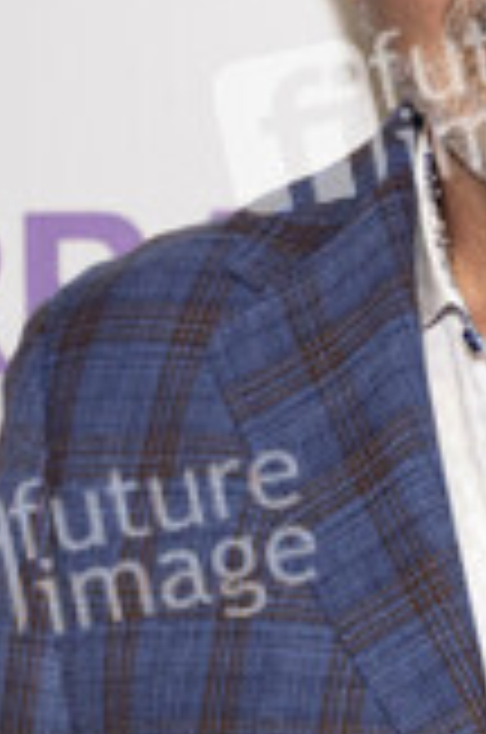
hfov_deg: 5.0
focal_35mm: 270
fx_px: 5490
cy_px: 333
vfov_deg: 7.6
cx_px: 576
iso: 800
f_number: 6.3
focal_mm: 110
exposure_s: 1/200
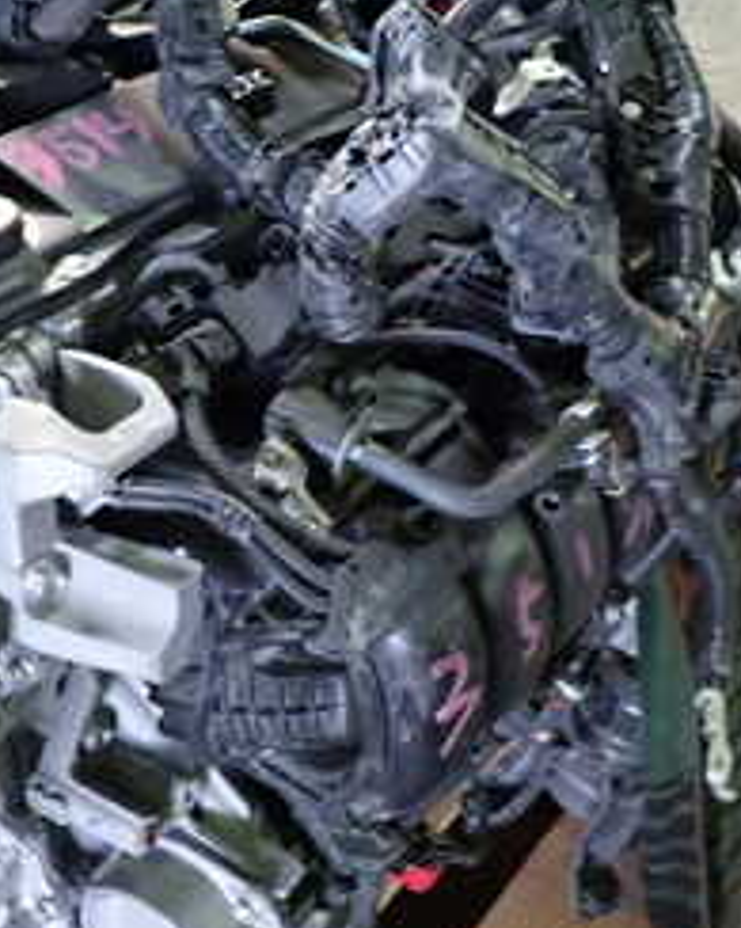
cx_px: 331
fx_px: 1646
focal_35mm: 60
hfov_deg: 25.4
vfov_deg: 31.5
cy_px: 472
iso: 320
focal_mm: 4.5
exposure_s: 1/30
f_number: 2
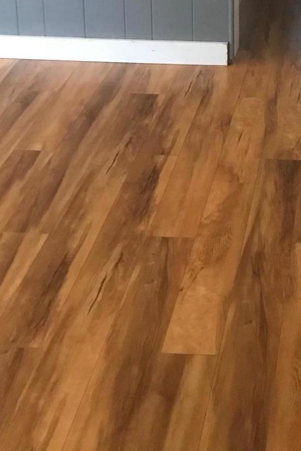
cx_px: 343
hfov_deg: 18.8
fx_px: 865
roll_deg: +0.7
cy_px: -79
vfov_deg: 26.3
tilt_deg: -14.8
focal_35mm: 69
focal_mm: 3.99
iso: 80
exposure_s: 1/5
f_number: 1.8
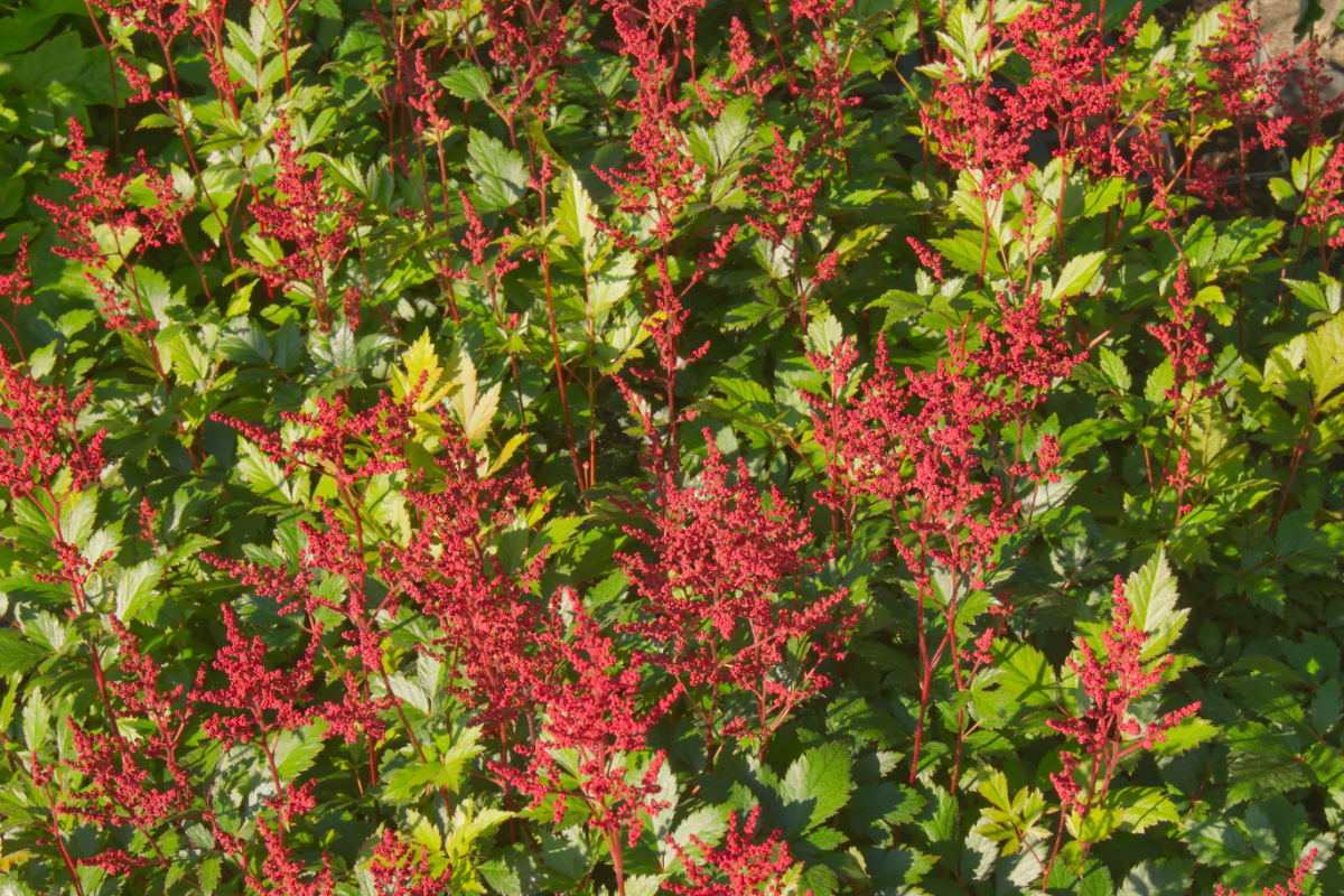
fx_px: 3080
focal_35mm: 82
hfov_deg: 24.6
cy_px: 448
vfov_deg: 16.6
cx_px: 672
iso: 400
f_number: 16
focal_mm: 55
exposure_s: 1/100
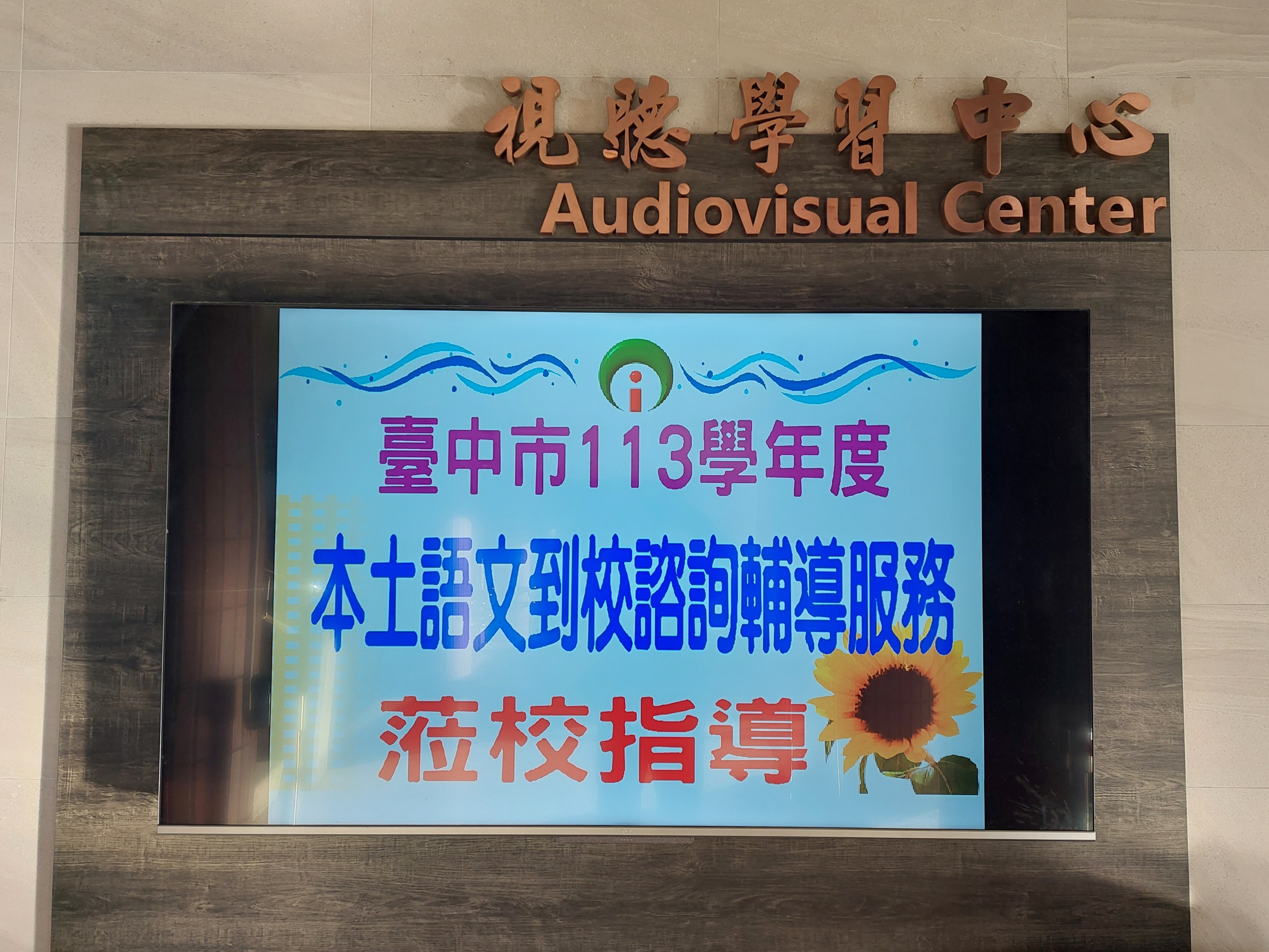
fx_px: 916
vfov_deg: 54.9
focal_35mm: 25
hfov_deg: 69.4
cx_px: 654
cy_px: 468
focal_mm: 5.23
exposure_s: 1/120
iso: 64
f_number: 1.8
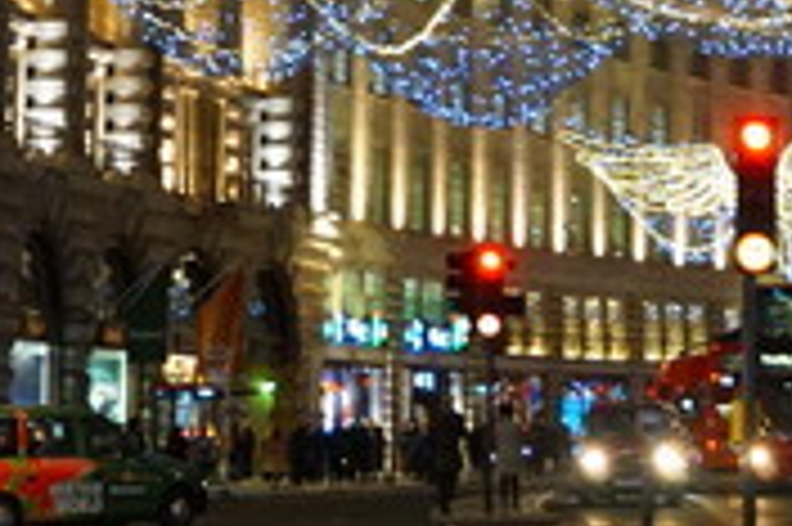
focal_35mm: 153
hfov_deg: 13.4
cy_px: -70
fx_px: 3363
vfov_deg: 8.9
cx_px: 459
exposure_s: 1/60
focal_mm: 30
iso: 3200
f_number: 5
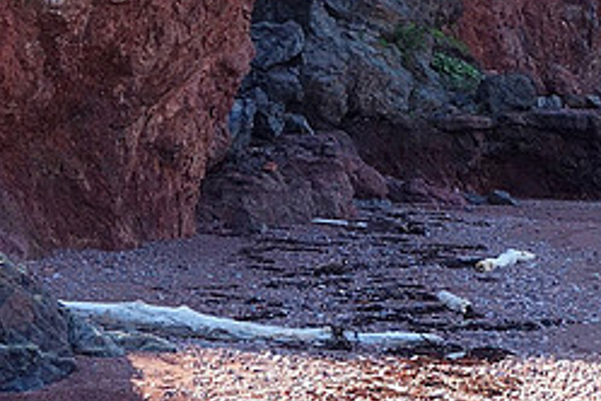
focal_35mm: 122
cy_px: -52
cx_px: 468
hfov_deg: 16.7
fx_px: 2039
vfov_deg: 11.1
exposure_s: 1/250
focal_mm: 35
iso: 1000
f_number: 11
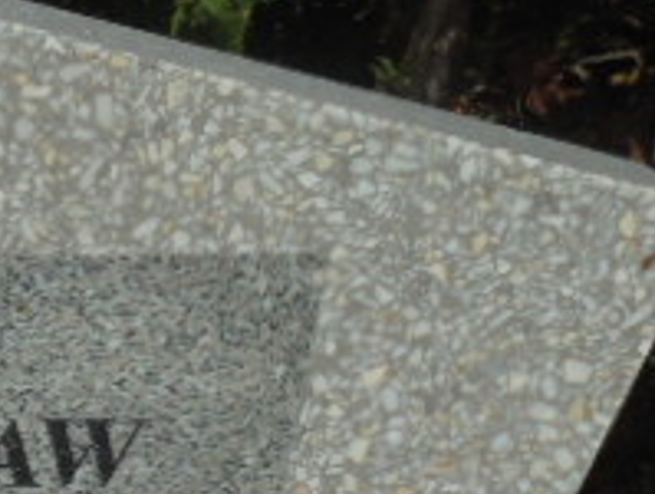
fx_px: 2616
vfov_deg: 10.7
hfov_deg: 13.3
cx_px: -388
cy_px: 534
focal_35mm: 138
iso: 100
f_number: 14.1
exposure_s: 1/250
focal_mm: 7.8
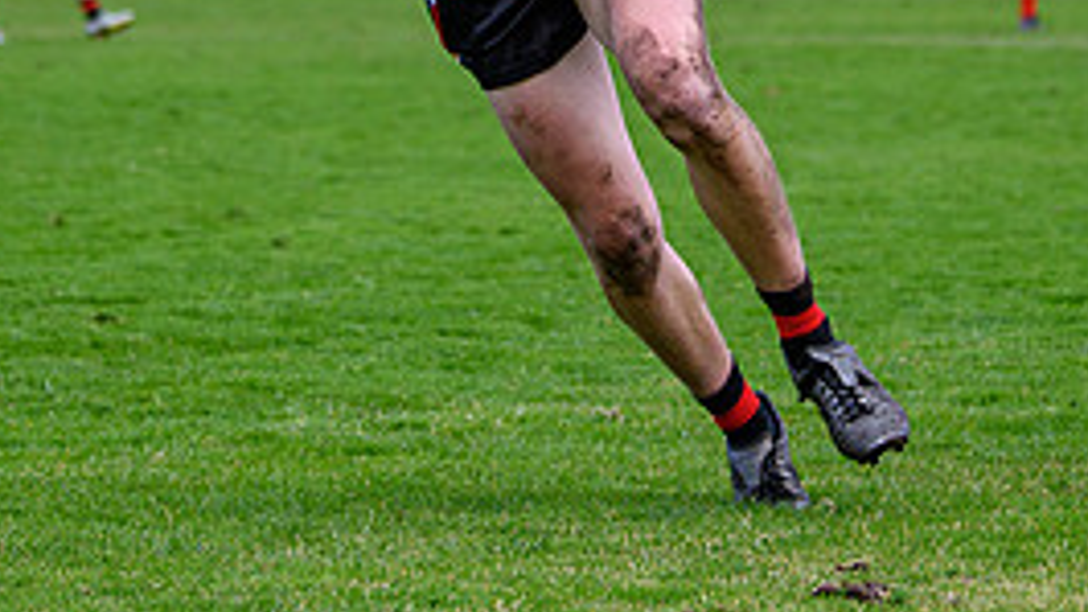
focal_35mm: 290
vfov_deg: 4.2
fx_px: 8365
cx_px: 517
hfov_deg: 7.4
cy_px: -155
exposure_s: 1/1250
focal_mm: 70
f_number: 2.8
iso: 160
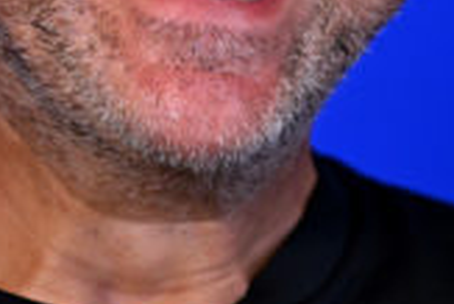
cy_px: -162
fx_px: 23174
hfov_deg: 1.1
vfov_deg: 0.8
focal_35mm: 1836
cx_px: 139
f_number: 3.2
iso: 1600
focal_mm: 400
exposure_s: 1/320
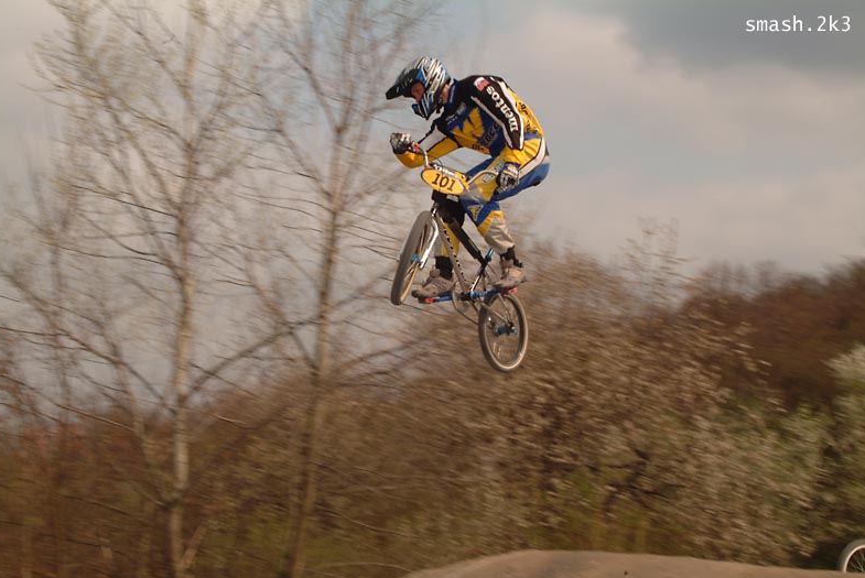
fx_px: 1287
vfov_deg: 25.3
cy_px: 293
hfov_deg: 37.2
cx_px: 430
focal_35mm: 54
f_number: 11
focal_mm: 35
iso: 100
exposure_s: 1/125
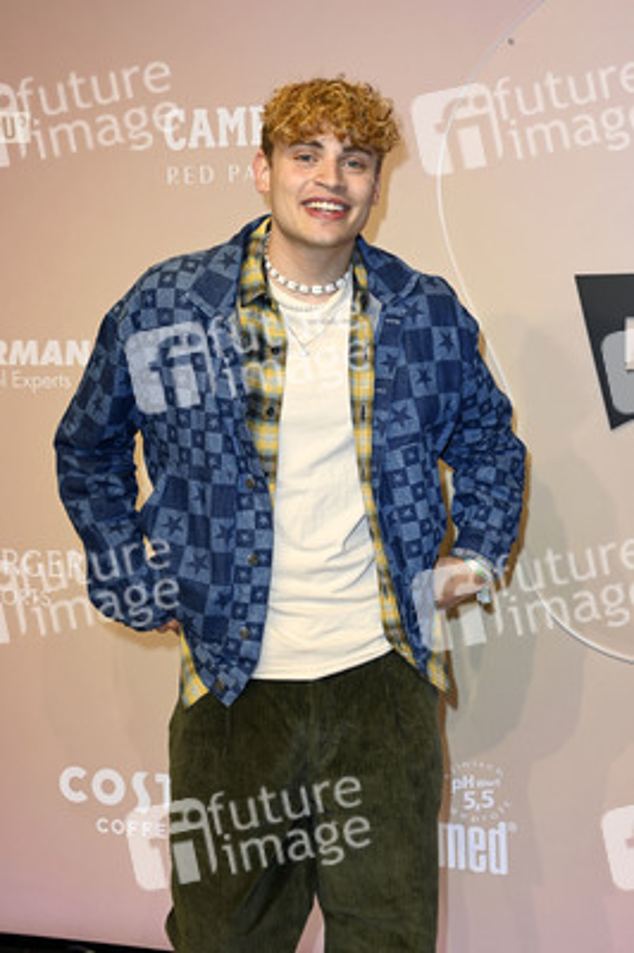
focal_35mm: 58
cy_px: 476
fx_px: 1535
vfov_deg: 34.5
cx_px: 317
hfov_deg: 23.3
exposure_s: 1/160
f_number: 5.6
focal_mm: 58
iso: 400
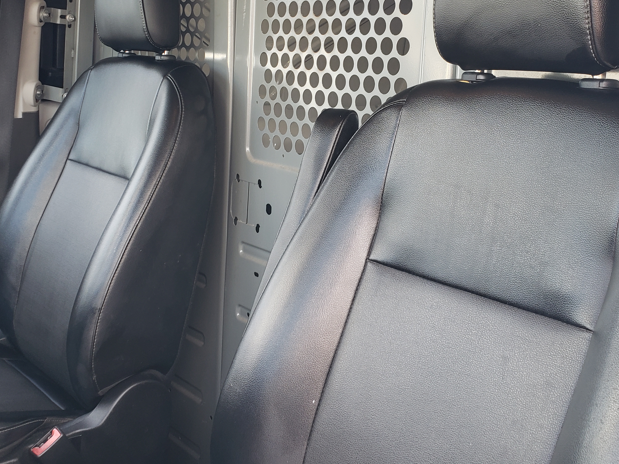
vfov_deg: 34.1
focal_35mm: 42
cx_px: 333
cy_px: 162
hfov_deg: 44.8
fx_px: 751
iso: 80
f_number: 2.4
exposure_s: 1/60
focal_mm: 4.3
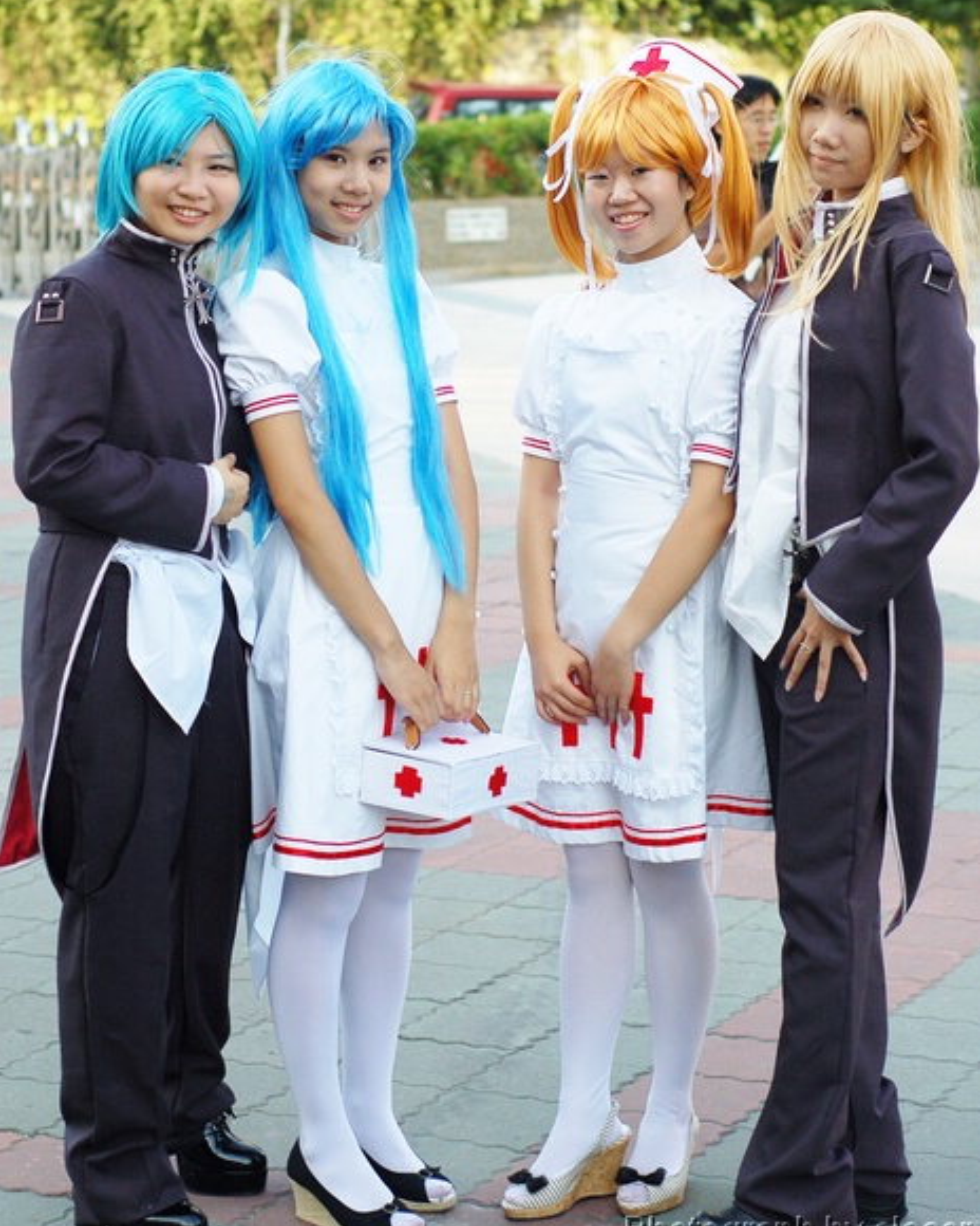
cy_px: 512
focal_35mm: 85
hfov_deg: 18.1
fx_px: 3082
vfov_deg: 22.5
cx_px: 491
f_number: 3.2
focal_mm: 50
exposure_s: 1/640
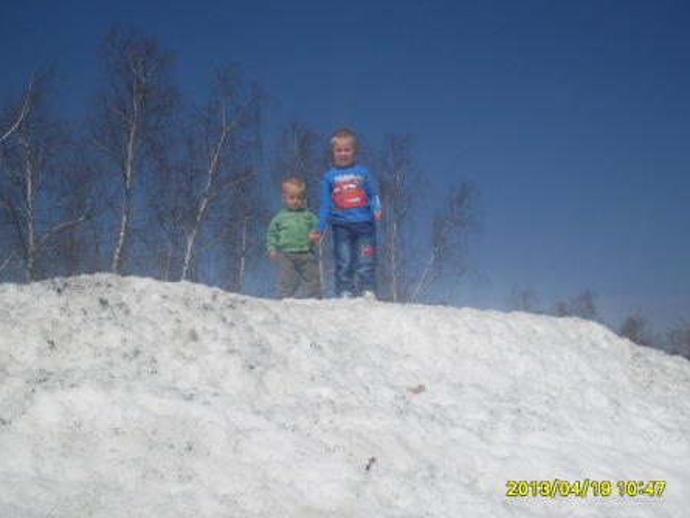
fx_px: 817
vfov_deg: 35.2
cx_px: 344
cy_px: 264
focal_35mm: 41
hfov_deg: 45.8
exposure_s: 1/750
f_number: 8.4
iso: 80
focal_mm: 6.3
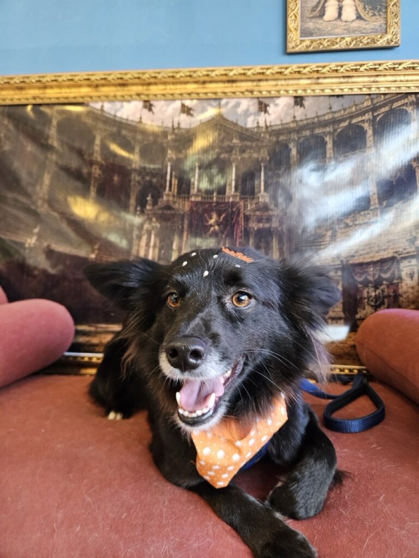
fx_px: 371
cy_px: 279
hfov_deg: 58.9
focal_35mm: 23
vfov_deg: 73.9
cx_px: 210
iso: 640
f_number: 1.8
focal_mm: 5.4
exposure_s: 1/170
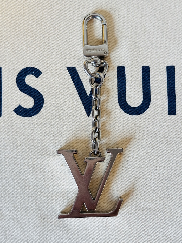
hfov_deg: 30.3
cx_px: 91
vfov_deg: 39.7
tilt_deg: -84.2
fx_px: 336
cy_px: 122
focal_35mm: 48
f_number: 1.78
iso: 64
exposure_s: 1/100
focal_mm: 6.76
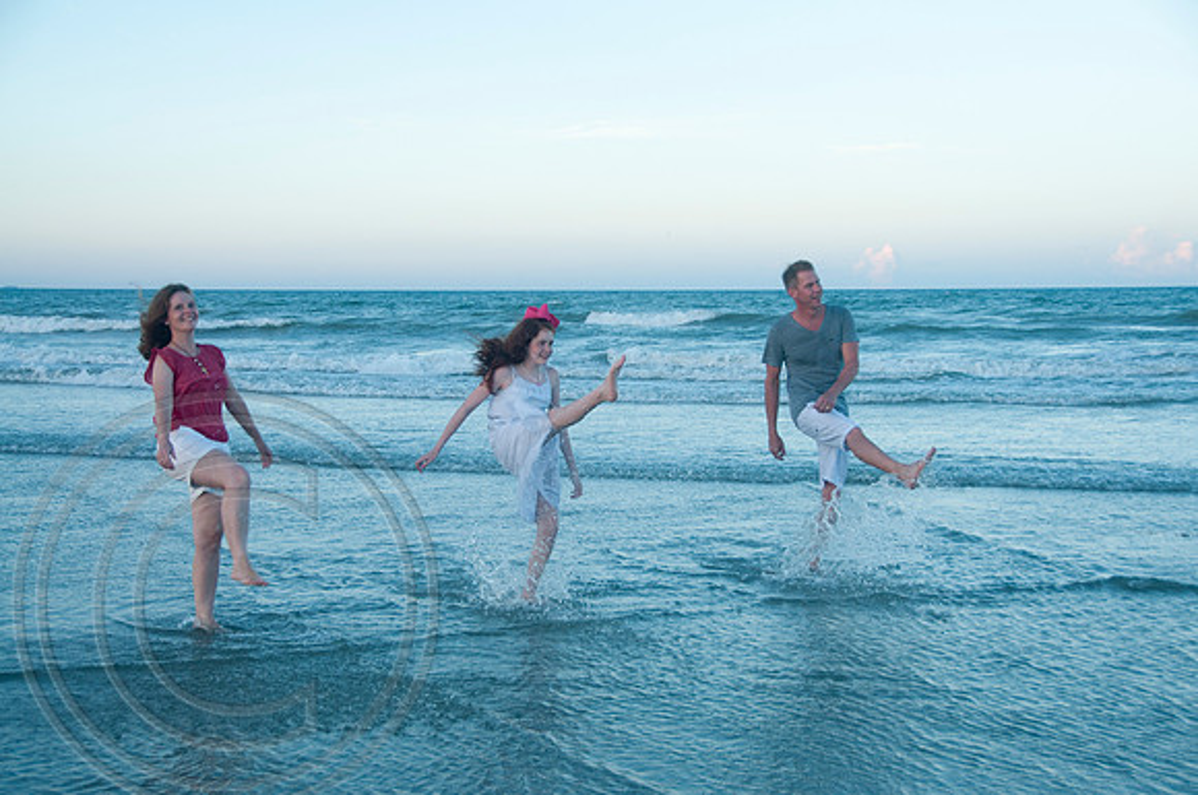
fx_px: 1794
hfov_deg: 36.9
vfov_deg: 25.0
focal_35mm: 54
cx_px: 599
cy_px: 398
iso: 100
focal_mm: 36
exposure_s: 1/200
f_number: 5
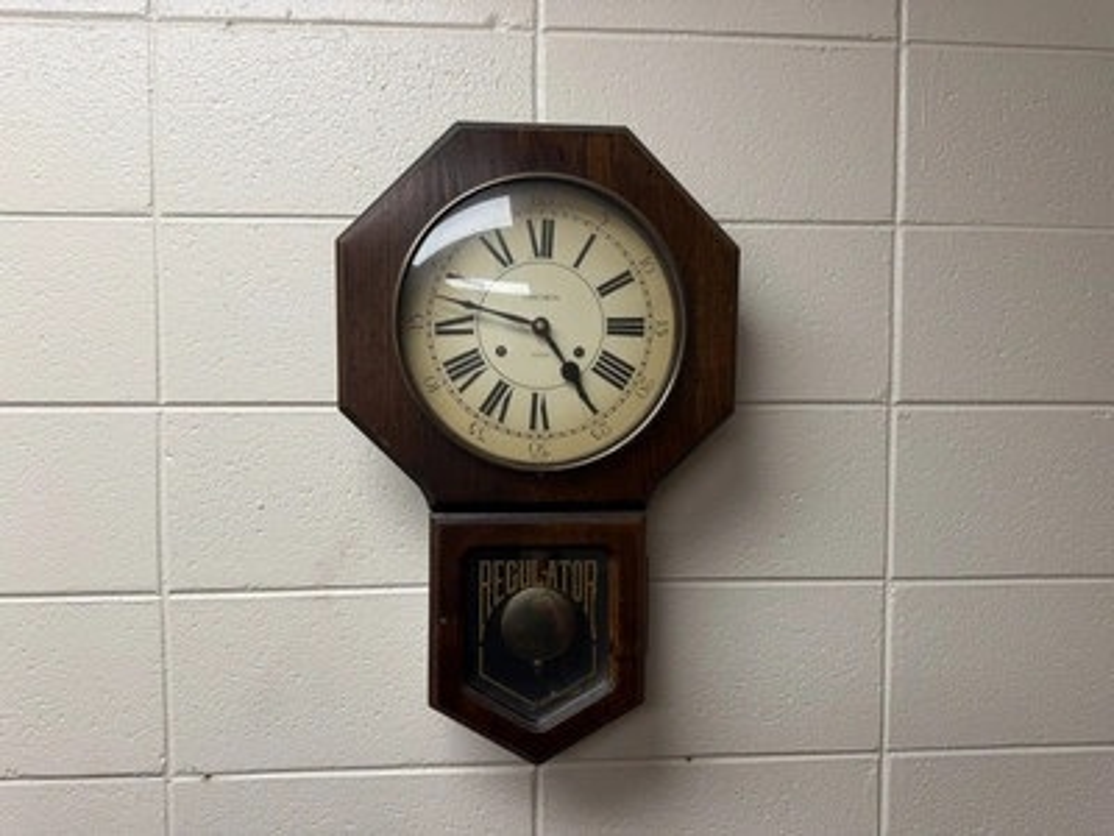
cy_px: 418
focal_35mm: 24
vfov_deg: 56.8
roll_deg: +1.8
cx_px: 557
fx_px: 772
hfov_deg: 71.6
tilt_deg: -0.3
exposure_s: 1/121
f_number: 1.78
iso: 100
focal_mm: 6.76
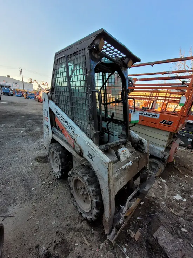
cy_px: 129
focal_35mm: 13
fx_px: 97
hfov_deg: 89.9
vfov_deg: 106.2
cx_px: 96
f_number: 2.2
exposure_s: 1/212
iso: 40
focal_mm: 1.74
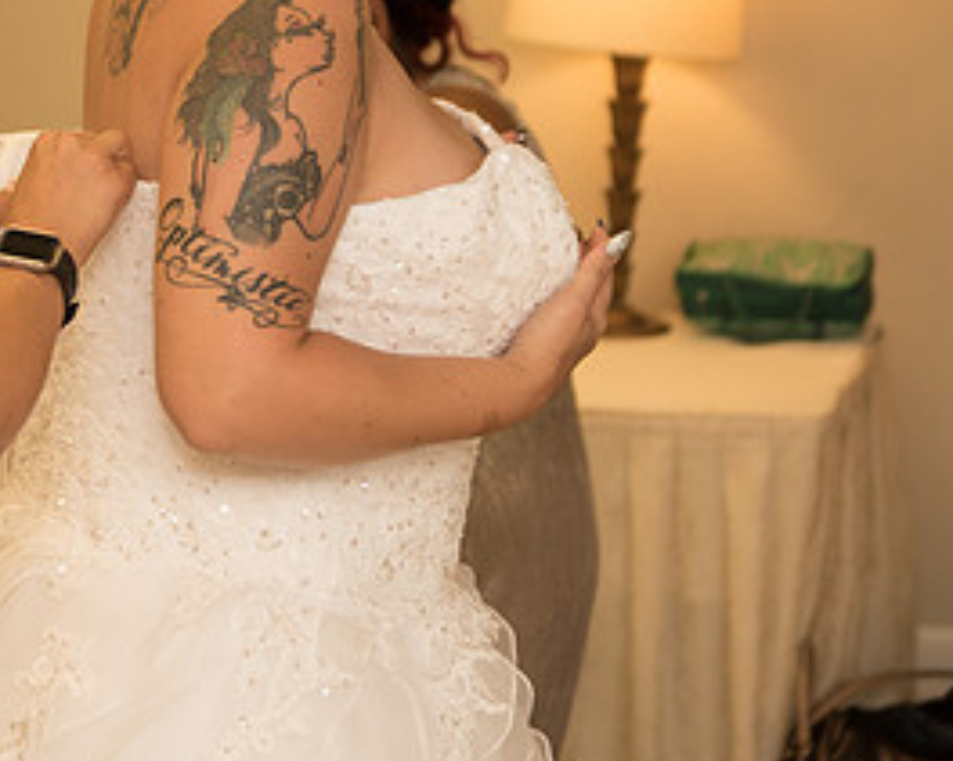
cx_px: 271
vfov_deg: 15.4
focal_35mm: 99
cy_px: 124
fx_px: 2791
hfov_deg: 19.3
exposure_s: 1/640
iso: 800
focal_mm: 48
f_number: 2.8
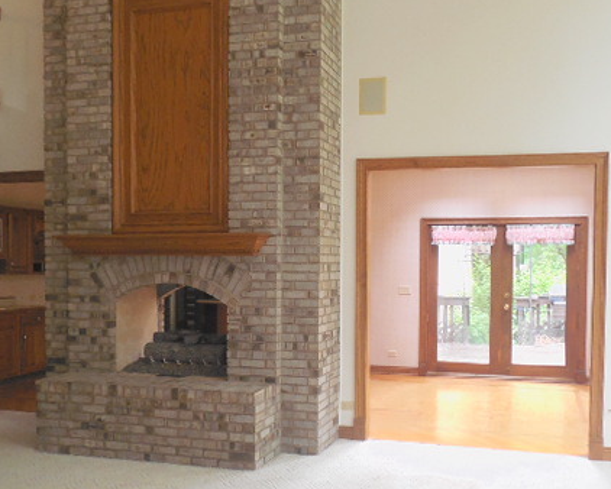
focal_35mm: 37
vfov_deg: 40.1
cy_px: 282
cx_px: 336
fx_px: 669
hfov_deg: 49.0
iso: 400
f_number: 3.3
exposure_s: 1/20
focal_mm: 4.5
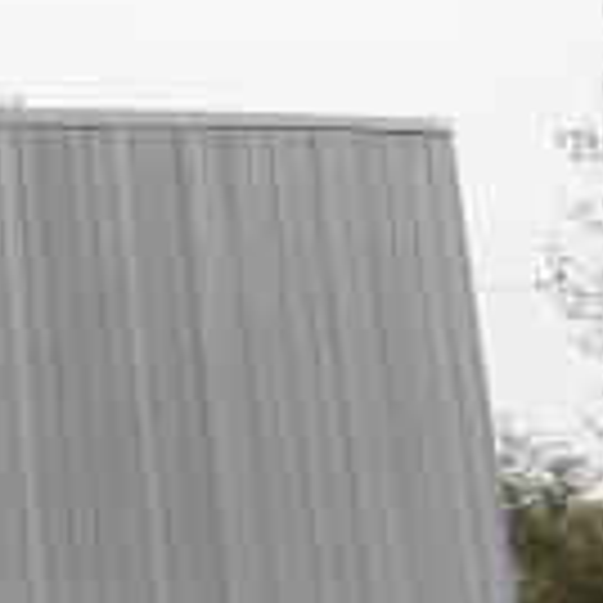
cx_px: -504
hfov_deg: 9.8
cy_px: 698
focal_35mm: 169
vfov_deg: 10.2
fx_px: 3331
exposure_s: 1/565
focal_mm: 9
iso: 100
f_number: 5
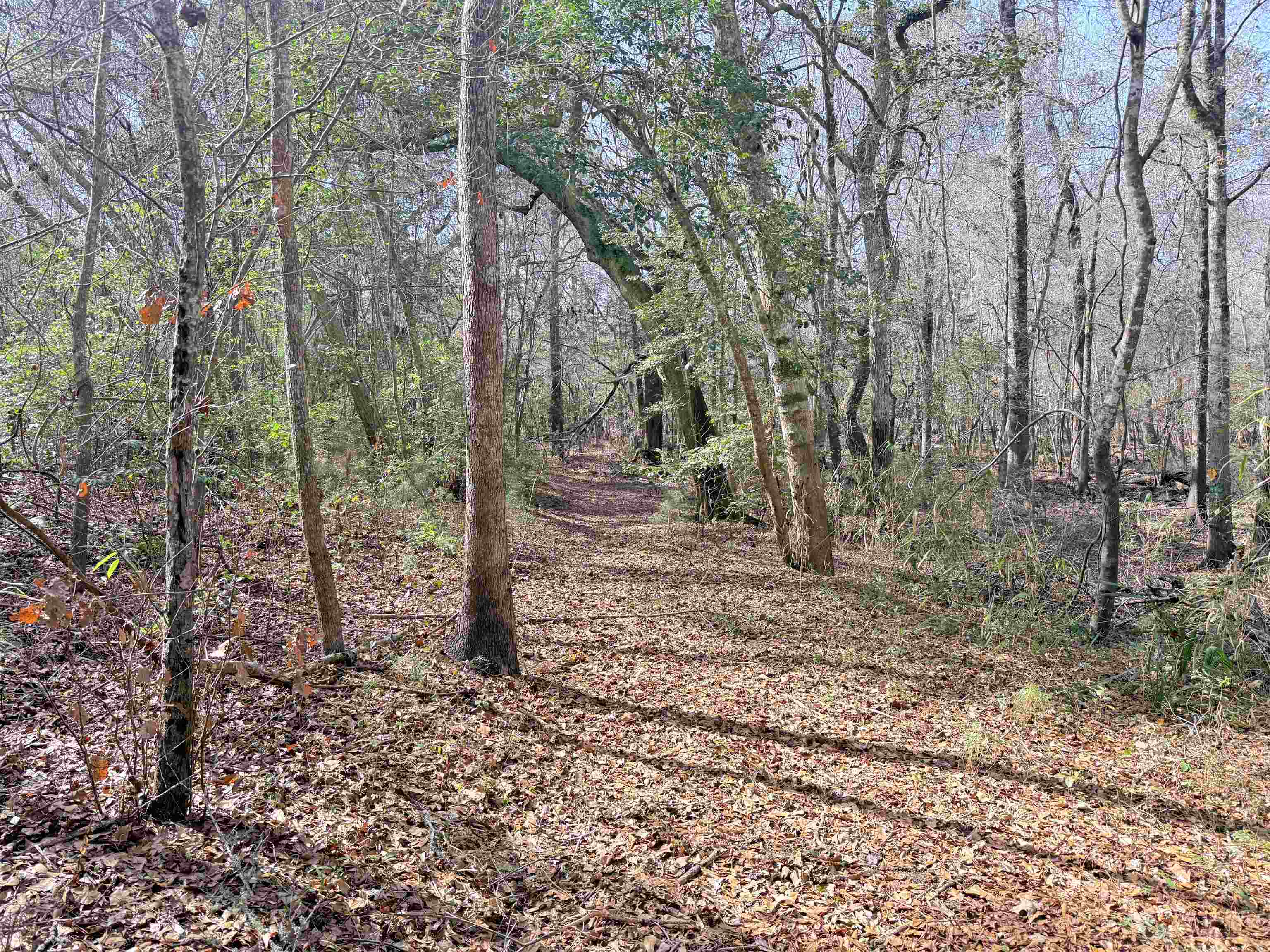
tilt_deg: -4.5
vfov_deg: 56.8
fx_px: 881
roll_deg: +1.2
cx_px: 635
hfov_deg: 71.6
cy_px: 476
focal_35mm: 24
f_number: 1.78
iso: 100
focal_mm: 6.76
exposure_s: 1/476
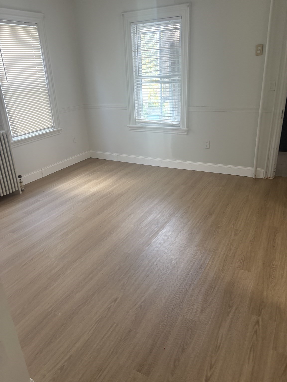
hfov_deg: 53.1
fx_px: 287
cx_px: 144
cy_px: 191
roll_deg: +4.3
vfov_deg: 67.3
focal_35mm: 26
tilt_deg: -19.4
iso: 200
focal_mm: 5.96
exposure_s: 1/60
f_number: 1.6
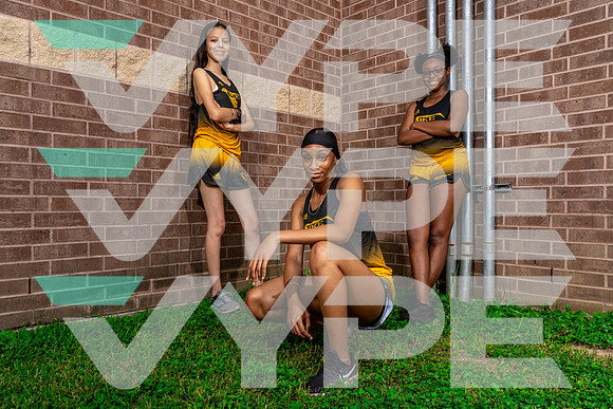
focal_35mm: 27
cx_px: 295
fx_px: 454
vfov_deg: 48.5
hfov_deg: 68.0
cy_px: 204
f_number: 8
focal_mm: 25
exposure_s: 1/125
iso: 100
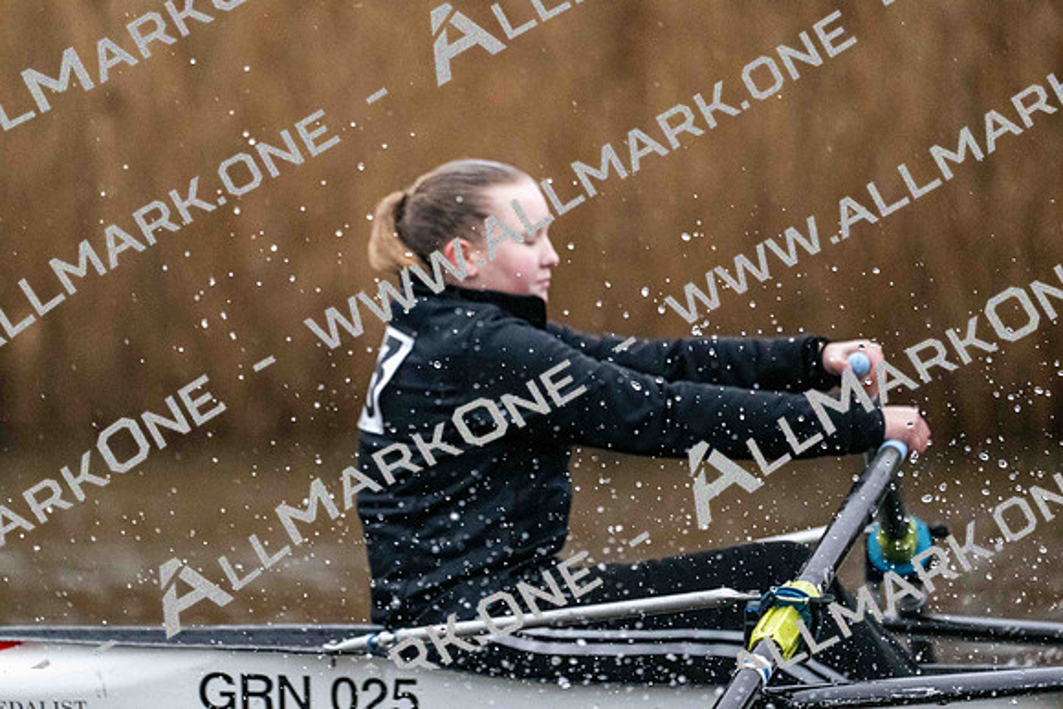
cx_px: 532
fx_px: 11813
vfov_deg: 3.4
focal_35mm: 400
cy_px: 354
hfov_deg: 5.2
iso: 14400
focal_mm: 400
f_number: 4.5
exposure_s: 1/1600
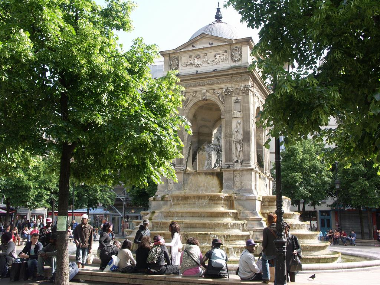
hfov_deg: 50.1
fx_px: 406
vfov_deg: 38.7
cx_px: 190
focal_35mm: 37
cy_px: 142
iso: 64
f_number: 5.6
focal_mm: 9.49
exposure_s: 1/100
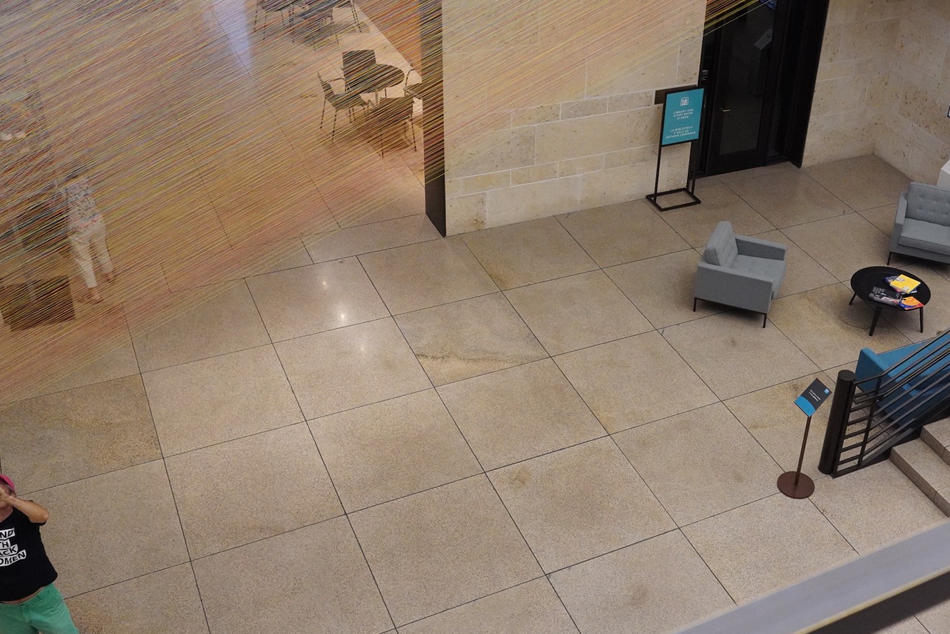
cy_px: 257
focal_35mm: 42
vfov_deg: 31.8
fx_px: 1108
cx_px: 647
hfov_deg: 45.6
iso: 8000
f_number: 9
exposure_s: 1/100
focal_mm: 28
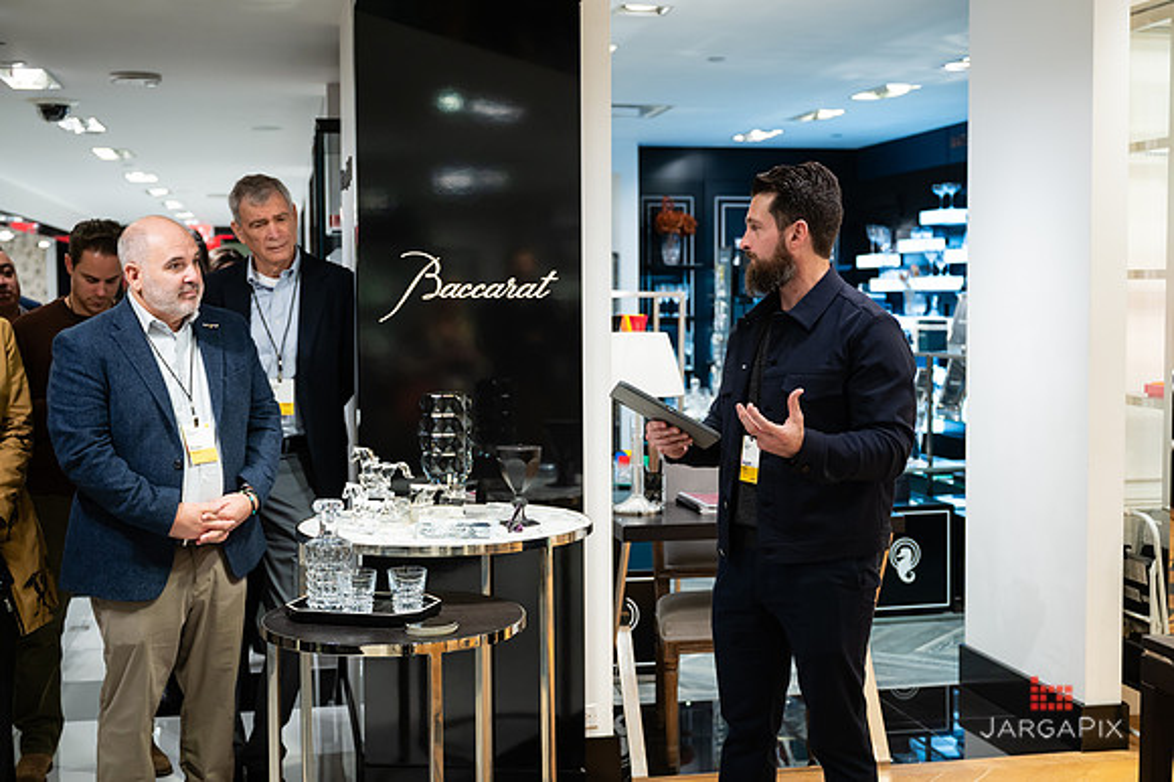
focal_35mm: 46
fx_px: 1515
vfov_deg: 28.9
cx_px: 606
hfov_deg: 42.4
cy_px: 379
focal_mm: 44
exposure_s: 1/160
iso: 640
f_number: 3.2
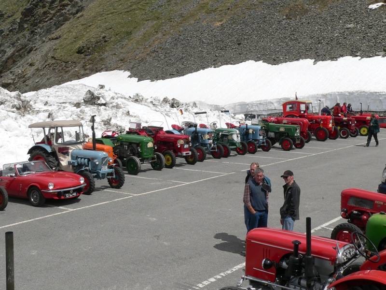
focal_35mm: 48
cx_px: 193
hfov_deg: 39.7
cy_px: 145
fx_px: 535
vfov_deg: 30.3
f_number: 5.6
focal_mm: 8
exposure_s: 1/1000
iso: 80
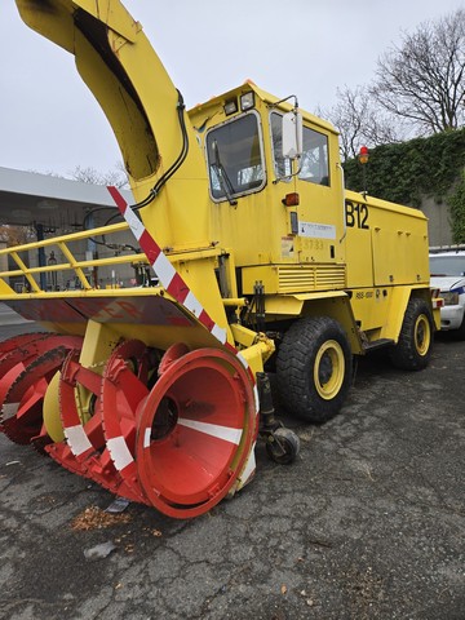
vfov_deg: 73.9
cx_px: 232
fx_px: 412
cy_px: 310
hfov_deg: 58.9
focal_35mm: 23
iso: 80
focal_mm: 5.4
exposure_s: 1/1016
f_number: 1.8
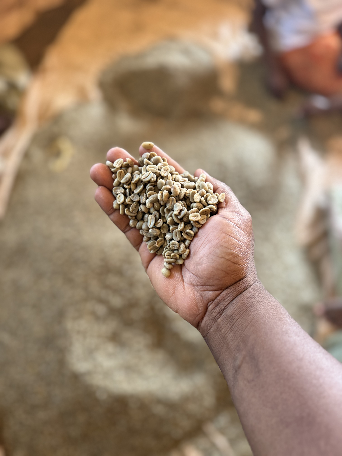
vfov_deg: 71.6
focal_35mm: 24
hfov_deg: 56.8
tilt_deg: -66.3
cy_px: 228
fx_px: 316
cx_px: 171
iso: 200
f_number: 1.78
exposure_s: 1/78
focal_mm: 6.76
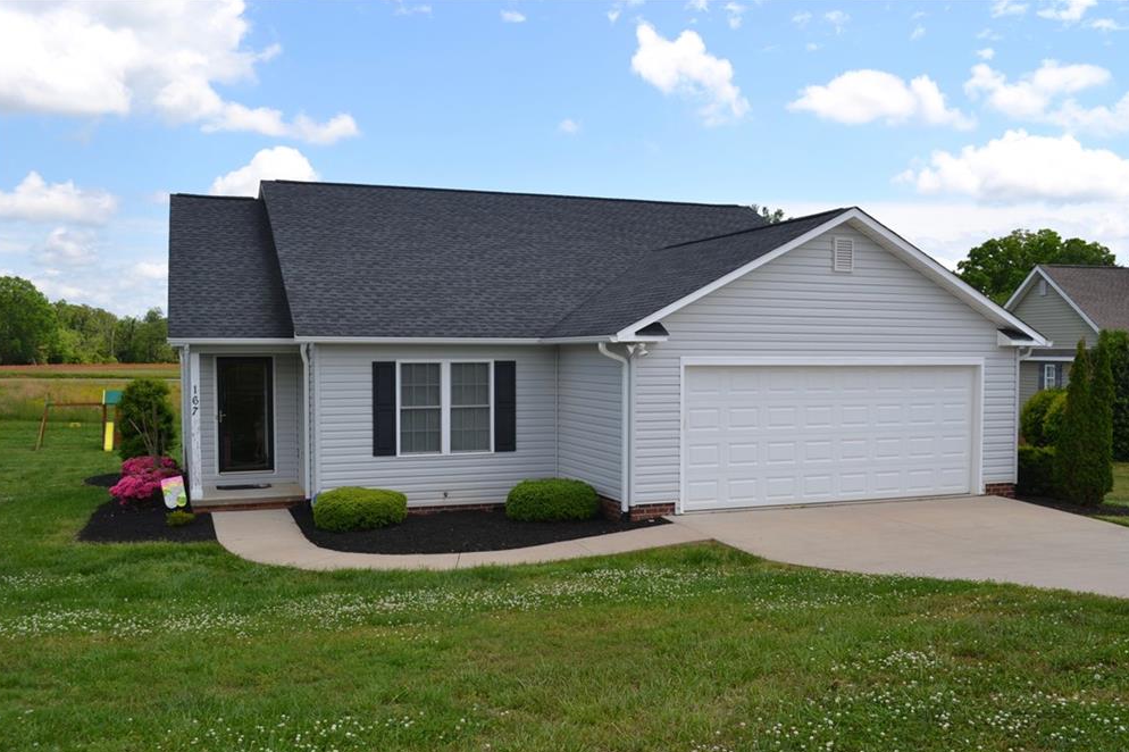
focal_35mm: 34
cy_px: 383
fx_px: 1066
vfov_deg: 38.9
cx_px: 571
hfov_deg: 55.8
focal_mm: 22
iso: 100
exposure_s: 1/250
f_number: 8
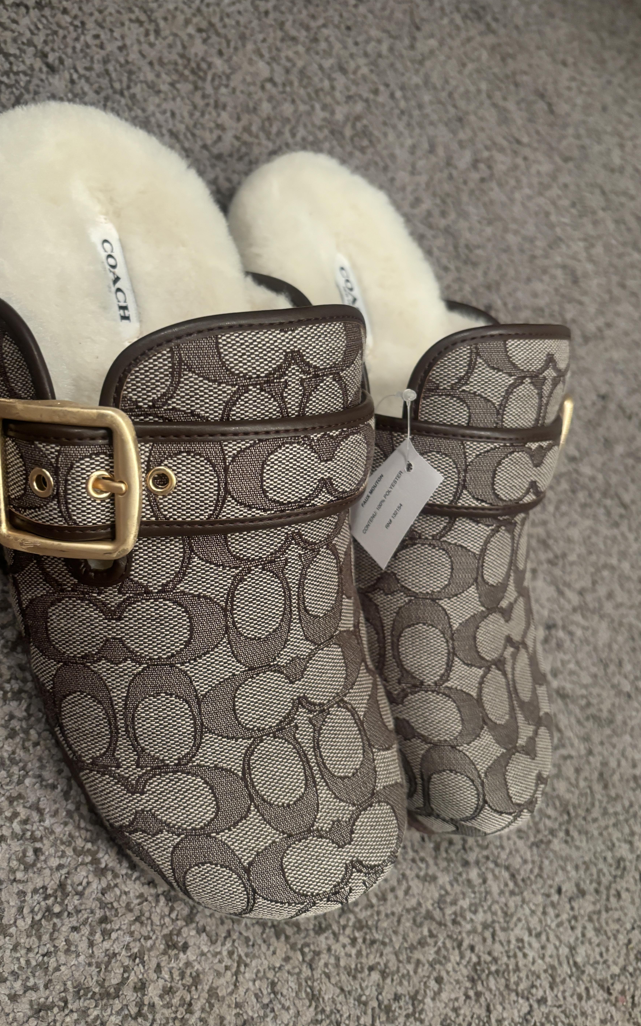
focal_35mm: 28
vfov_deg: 66.5
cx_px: 270
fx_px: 783
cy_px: 511
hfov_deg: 44.4
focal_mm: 5.96
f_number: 1.6
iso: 400
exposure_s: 1/40
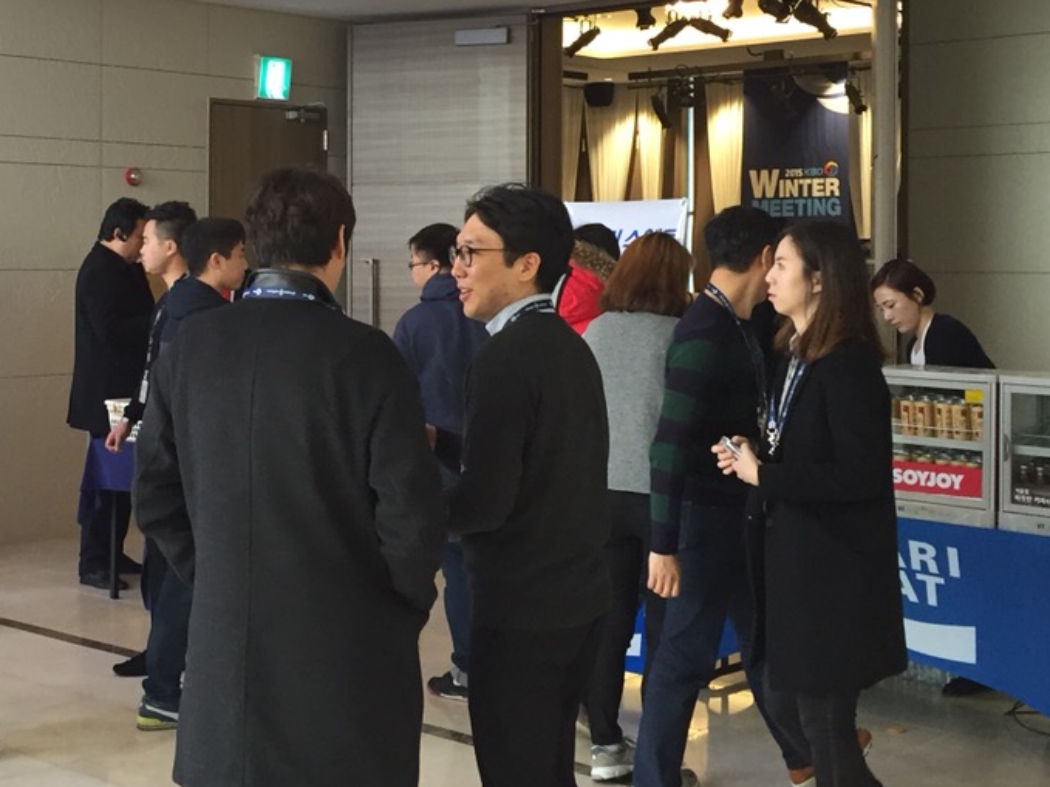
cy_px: 255
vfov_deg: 25.5
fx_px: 1729
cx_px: 308
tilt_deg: +0.0
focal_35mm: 57
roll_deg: -0.8
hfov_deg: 33.3
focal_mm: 4.15
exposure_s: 1/30
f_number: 2.2
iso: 50
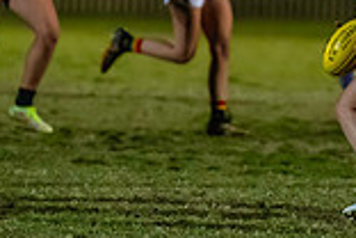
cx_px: 413
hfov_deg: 2.3
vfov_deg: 1.5
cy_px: -31
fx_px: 8840
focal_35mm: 894
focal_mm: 240
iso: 10000
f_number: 2.8
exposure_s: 1/1000
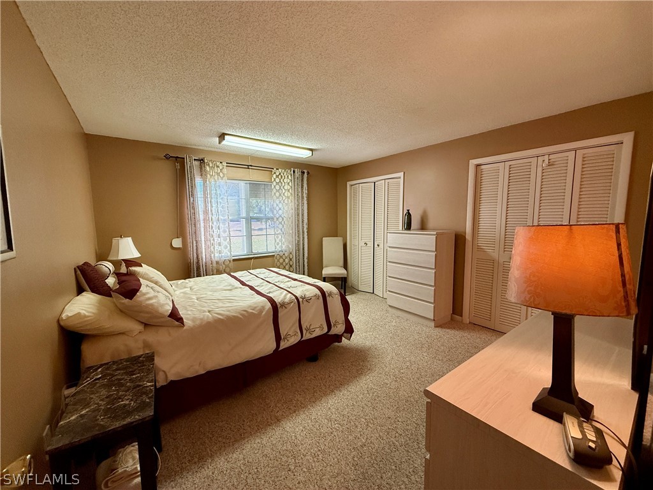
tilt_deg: -5.4
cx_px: 326
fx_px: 264
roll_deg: +0.4
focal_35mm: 14
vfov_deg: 85.7
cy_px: 245
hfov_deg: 102.1
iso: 320
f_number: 2.2
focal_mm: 2.22
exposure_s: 1/120
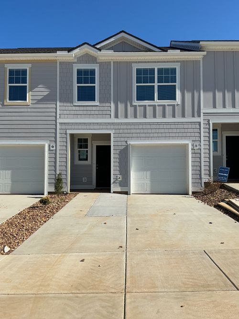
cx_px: 120
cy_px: 160
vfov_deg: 61.7
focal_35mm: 29
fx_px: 267
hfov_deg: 48.2
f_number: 1.8
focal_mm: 3
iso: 25
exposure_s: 1/2801
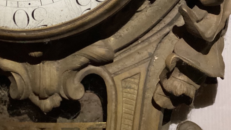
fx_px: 361
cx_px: 59
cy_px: 13
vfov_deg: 20.0
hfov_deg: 34.7
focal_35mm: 59
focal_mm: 3.3
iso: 320
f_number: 2.4
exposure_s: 1/33
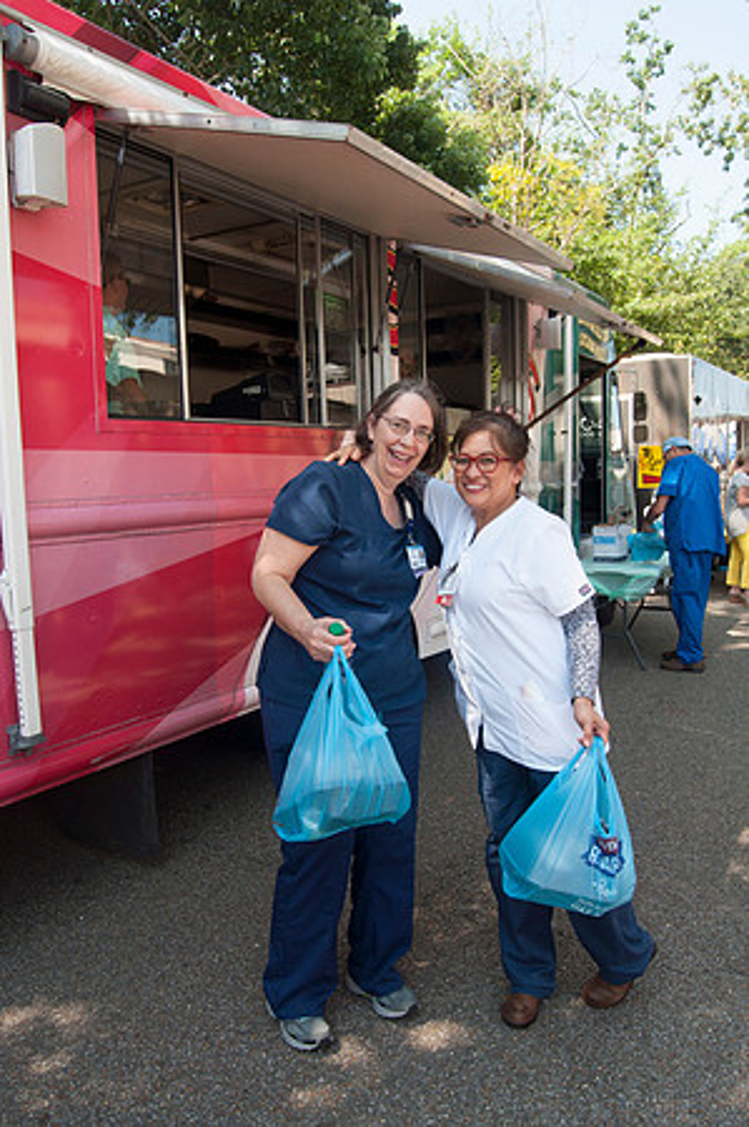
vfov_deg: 67.4
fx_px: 845
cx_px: 374
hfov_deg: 47.8
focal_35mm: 27
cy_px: 564
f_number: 8
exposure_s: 1/200
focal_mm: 18
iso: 200
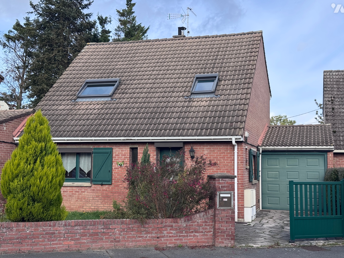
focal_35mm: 48
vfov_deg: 30.3
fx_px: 477
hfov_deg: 39.7
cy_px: 129
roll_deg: -0.1
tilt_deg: +3.7
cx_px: 172
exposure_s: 1/1724
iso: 64
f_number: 1.78
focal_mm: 6.76
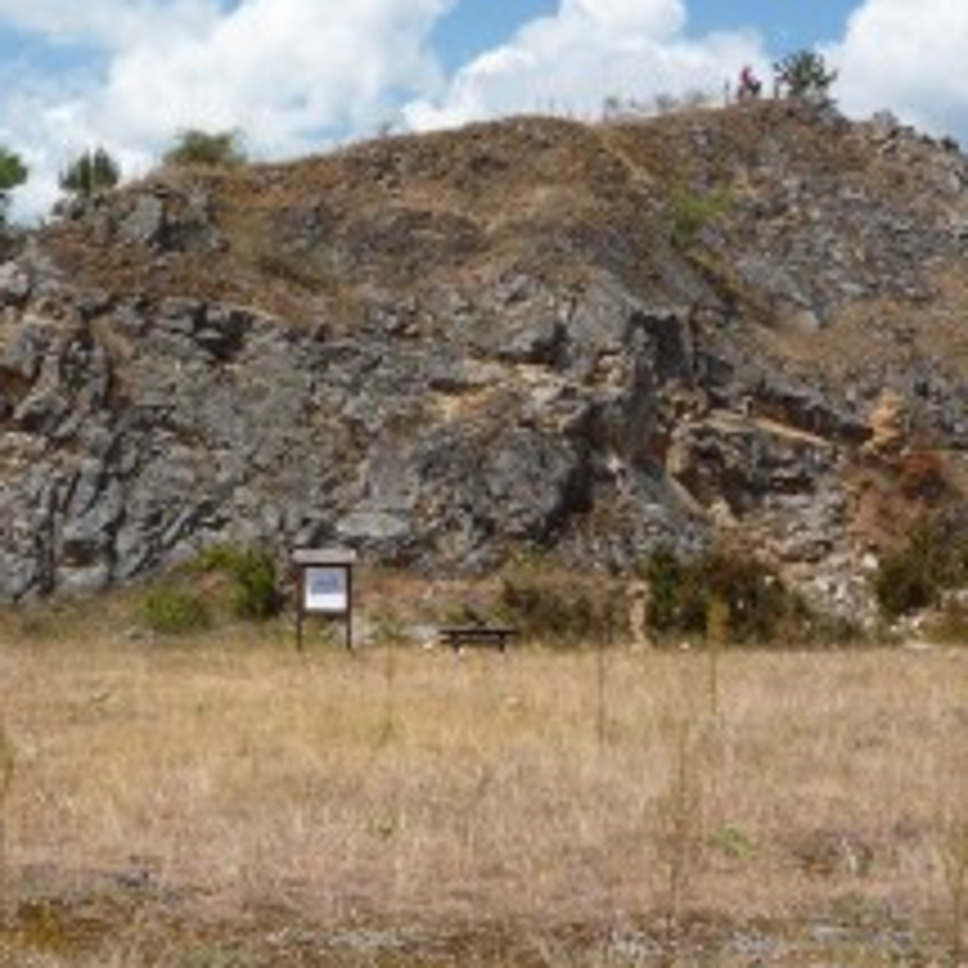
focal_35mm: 65
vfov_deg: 26.5
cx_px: 475
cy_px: 500
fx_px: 2056
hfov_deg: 26.5
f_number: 6.3
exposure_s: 1/400
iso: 100
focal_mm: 6.5
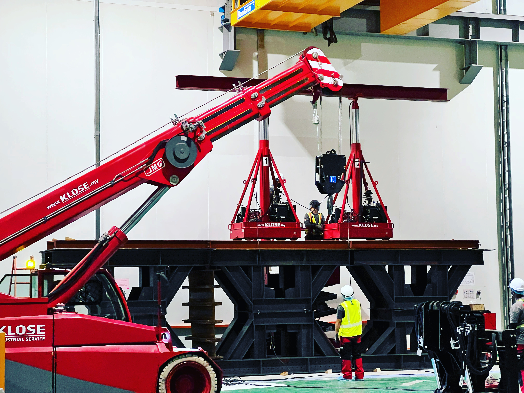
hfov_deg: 25.3
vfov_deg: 19.1
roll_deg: +0.8
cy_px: 196
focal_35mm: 77
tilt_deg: +4.8
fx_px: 1166
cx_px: 262
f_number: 2.8
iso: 640
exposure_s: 1/60
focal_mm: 9
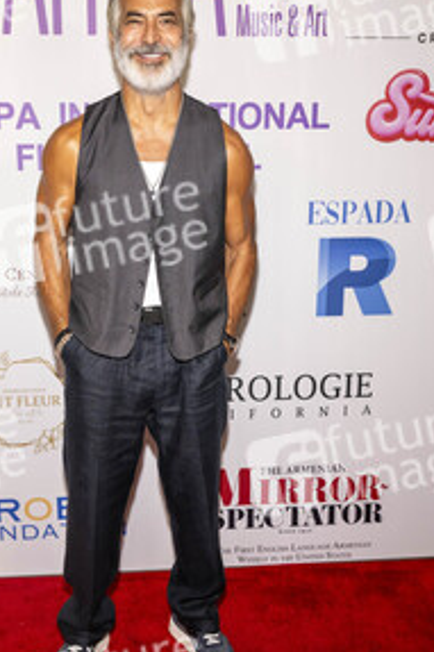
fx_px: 845
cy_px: 350
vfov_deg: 42.2
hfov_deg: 28.7
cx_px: 157
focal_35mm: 47
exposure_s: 1/200
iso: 800
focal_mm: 33.5
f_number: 6.3
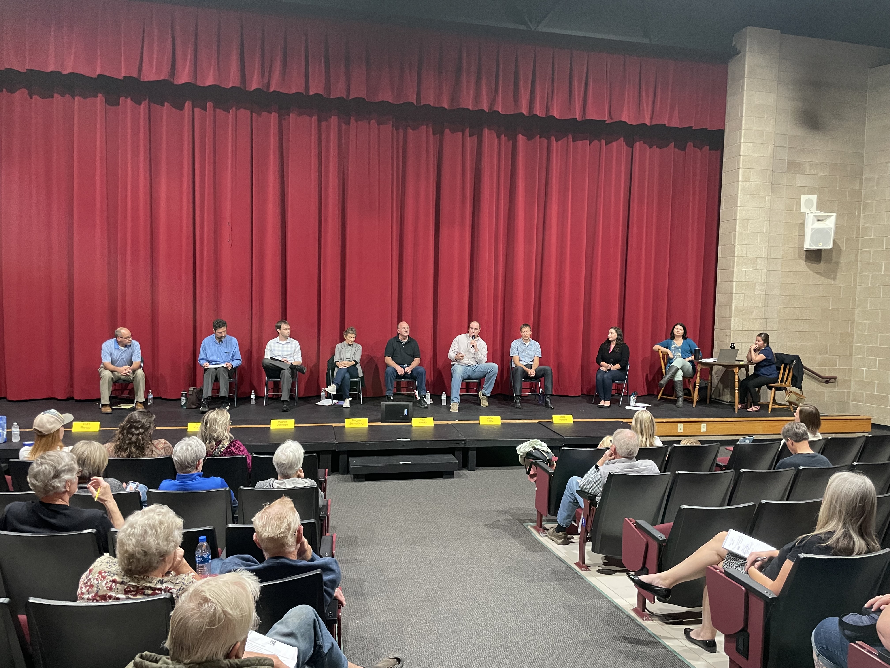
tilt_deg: -2.7
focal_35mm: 26
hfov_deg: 67.3
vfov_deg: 53.1
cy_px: 334
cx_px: 445
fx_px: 668
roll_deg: -1.6
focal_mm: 4.2
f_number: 1.6
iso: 400
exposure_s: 1/40
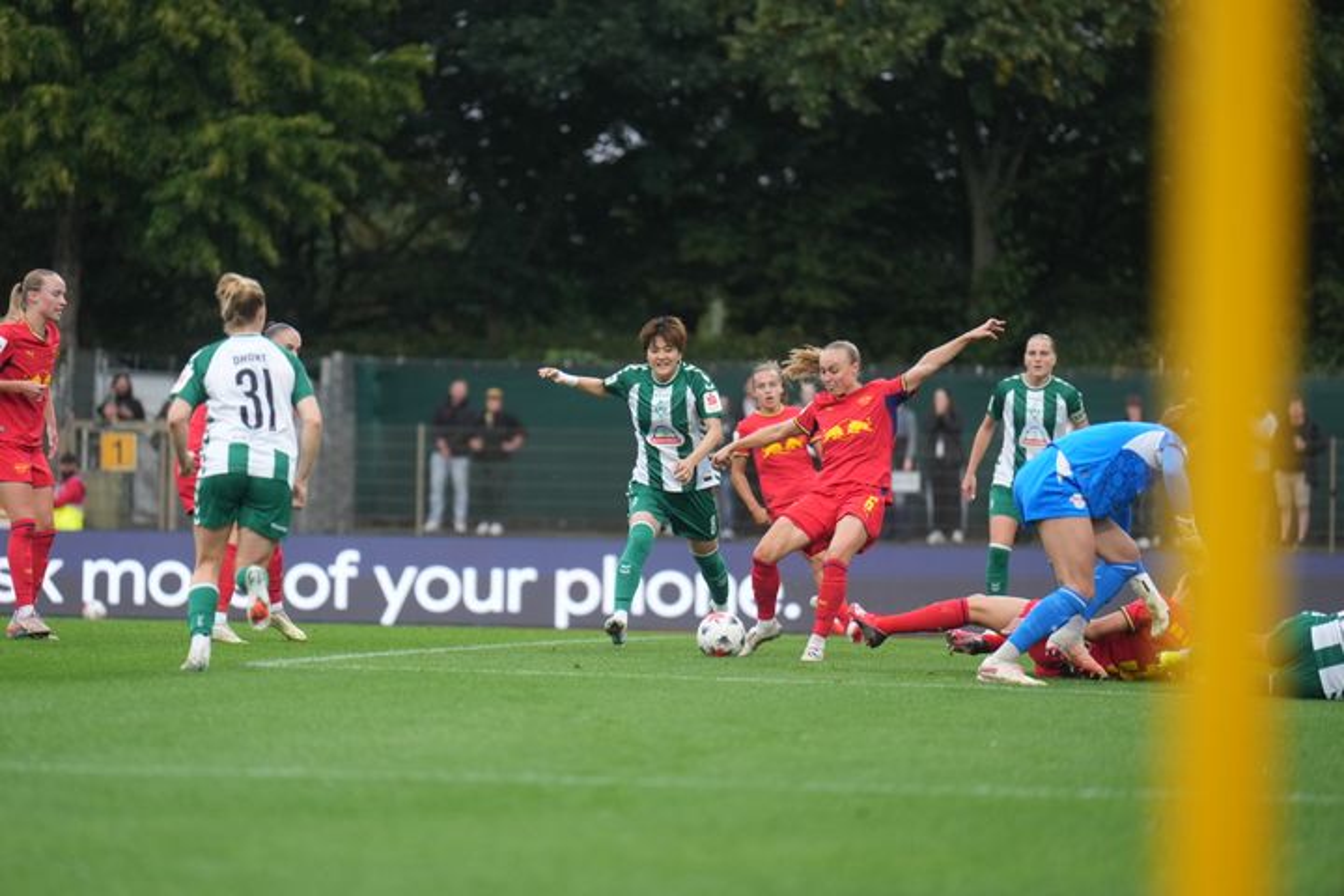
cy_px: 448
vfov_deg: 6.9
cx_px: 672
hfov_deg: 10.3
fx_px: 7466
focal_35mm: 200
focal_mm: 200
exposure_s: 1/2000
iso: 1250
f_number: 2.8
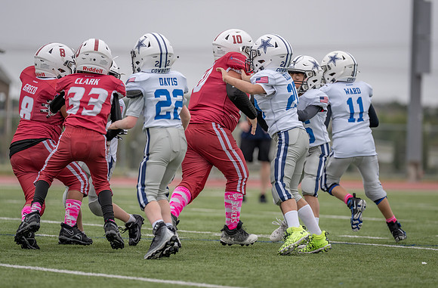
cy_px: 125
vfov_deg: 5.6
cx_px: 249
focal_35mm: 241
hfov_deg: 8.6
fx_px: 2918
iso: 200
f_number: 2.8
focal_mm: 200
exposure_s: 1/1250
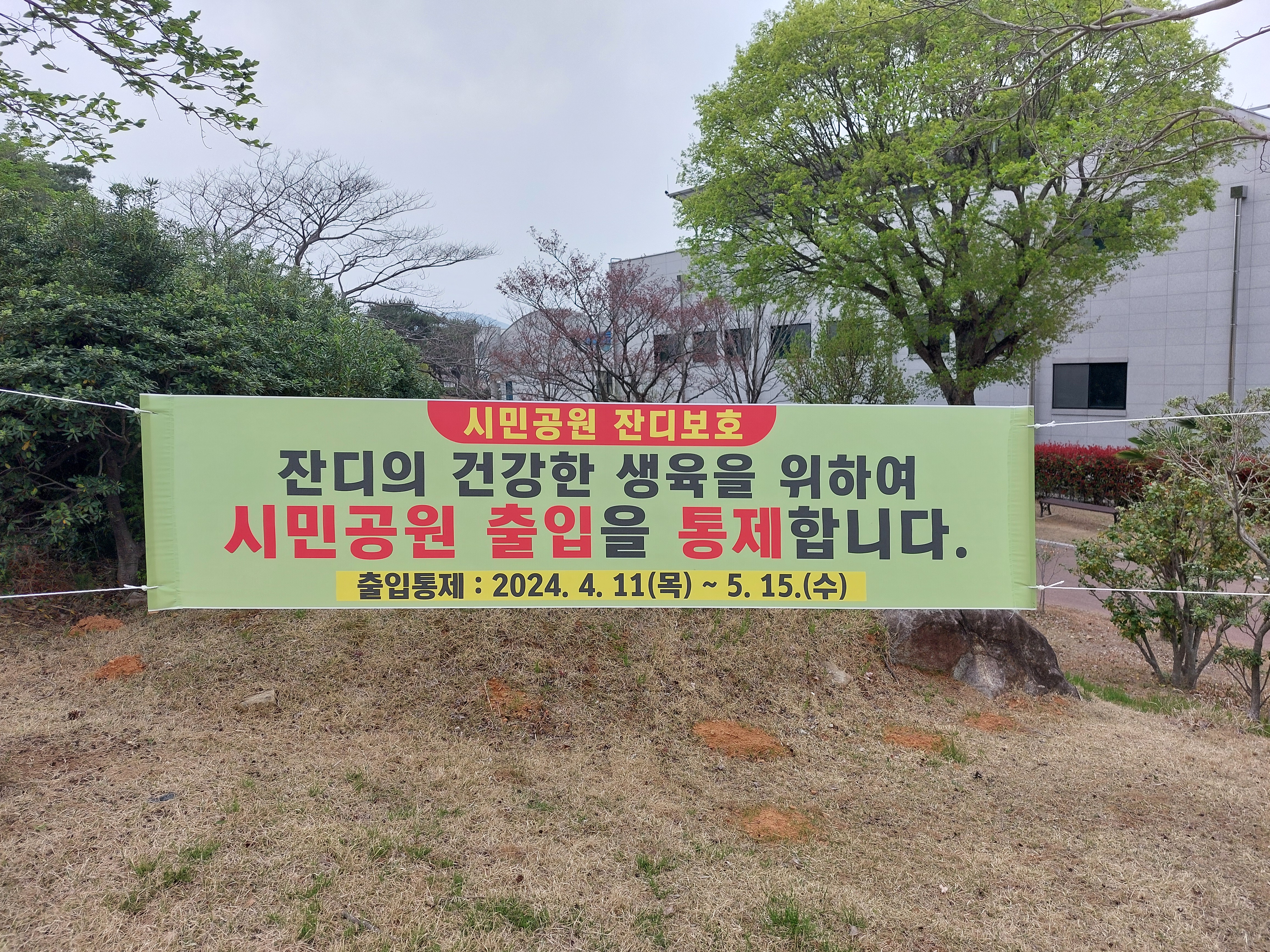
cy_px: 476
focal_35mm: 25
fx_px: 917
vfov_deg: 54.9
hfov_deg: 69.4
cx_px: 635
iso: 25
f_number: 1.8
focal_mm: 5.23
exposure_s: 1/156
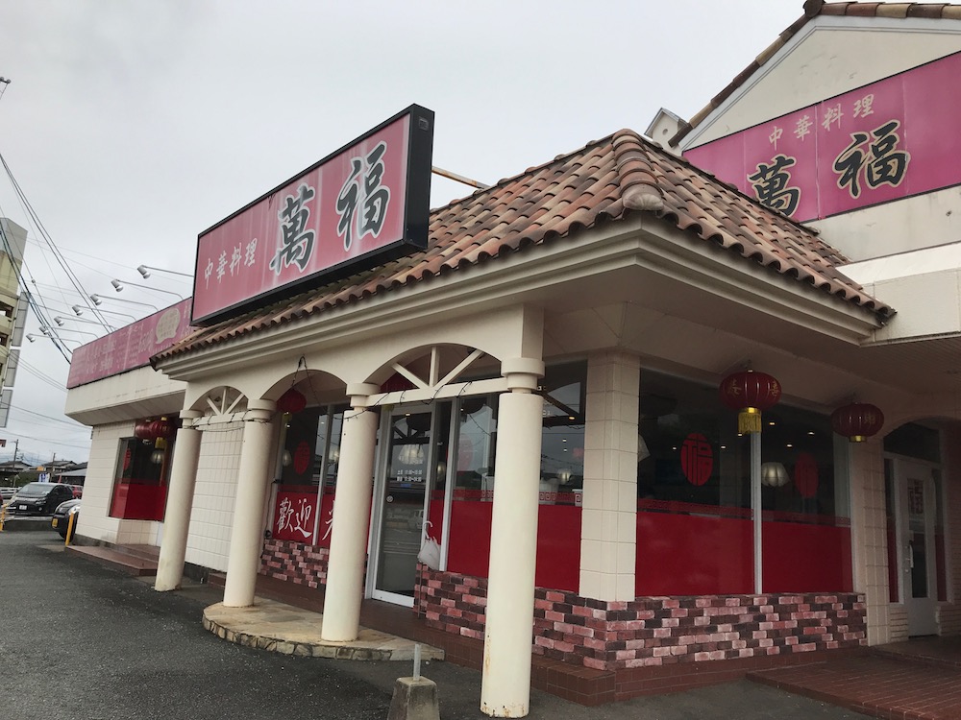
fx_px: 777
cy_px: 360
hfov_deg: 63.4
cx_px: 480
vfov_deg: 49.7
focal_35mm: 28
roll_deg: -3.3
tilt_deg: +12.9
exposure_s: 1/1842
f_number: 1.8
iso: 20
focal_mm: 3.99
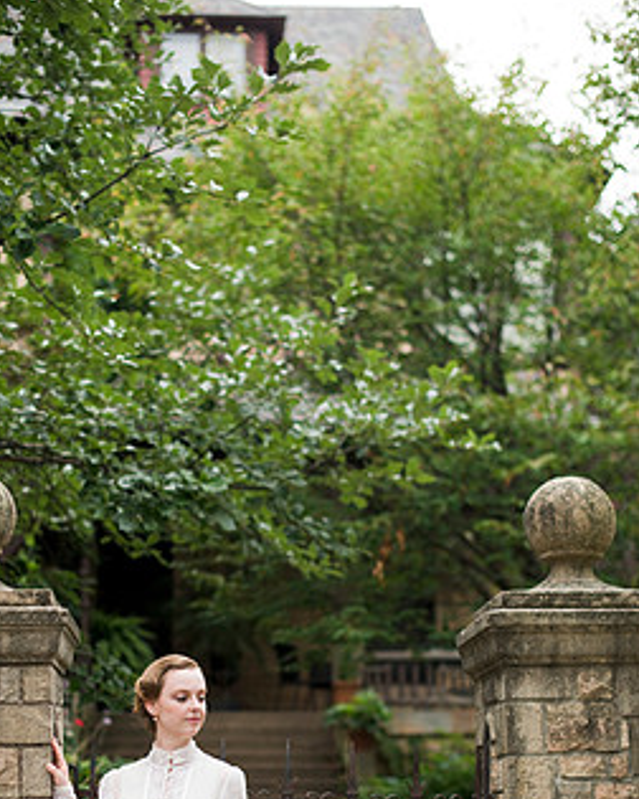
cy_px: 553
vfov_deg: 28.1
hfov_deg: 22.8
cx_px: 261
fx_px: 1584
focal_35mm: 67
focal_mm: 50
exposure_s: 1/500
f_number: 2
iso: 200
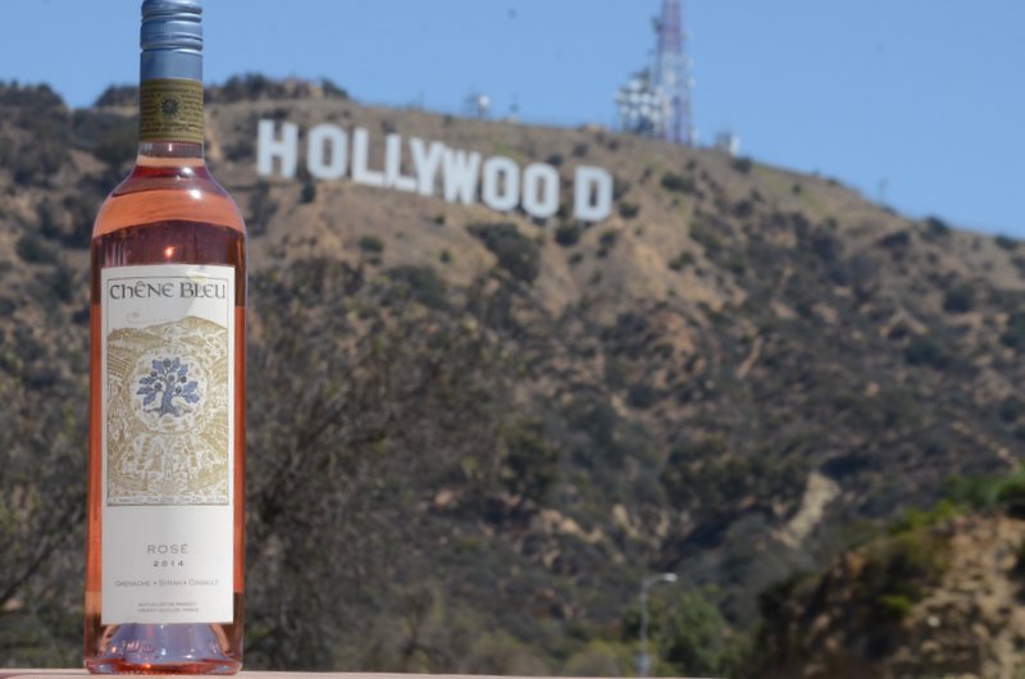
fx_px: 2984
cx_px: 512
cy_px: 340
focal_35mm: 105
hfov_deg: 19.5
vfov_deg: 13.0
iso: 400
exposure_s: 1/250
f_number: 16
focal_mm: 70
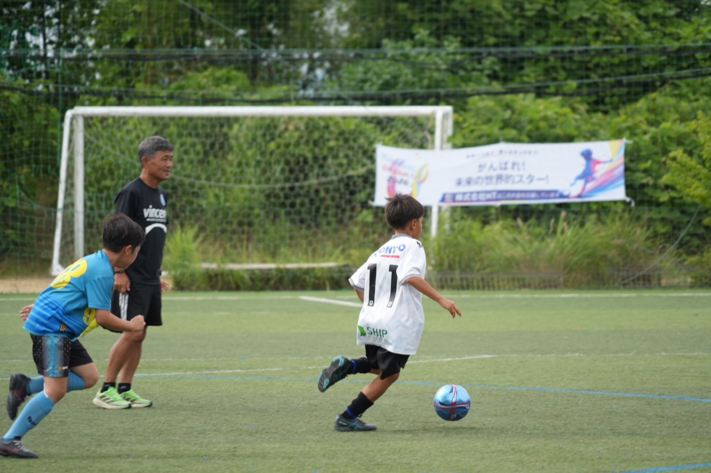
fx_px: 4738
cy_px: 236
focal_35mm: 240
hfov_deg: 8.6
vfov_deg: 5.7
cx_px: 356
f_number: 6.3
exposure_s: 1/320
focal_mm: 240
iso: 200
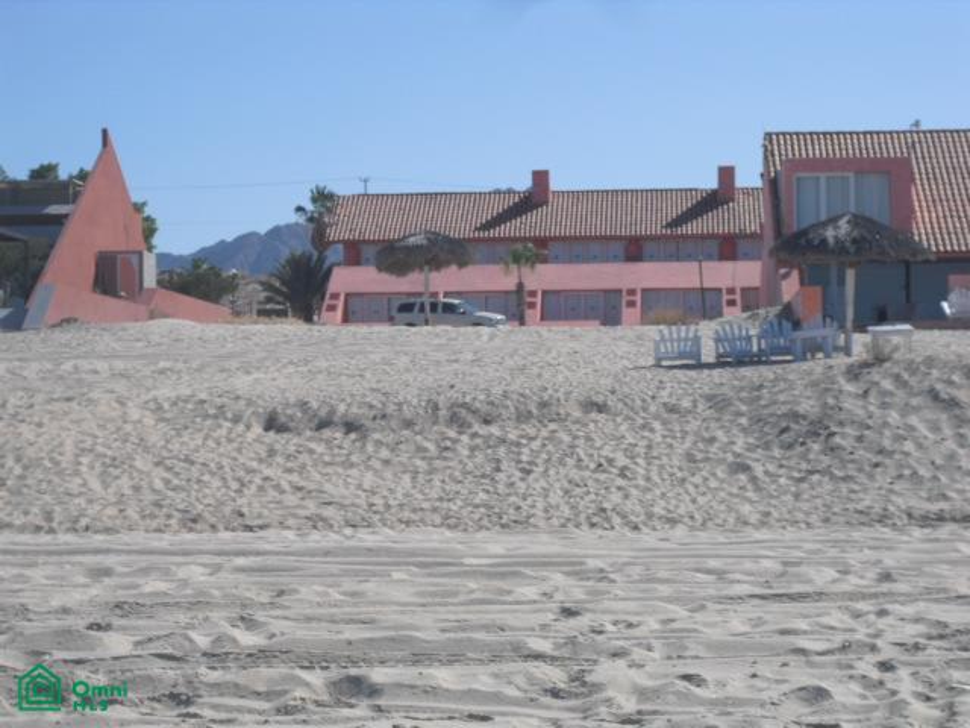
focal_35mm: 107
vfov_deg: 13.8
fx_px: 2998
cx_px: 485
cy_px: 364
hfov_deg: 18.4
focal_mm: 18.9
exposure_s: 1/80
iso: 64
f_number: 14.1
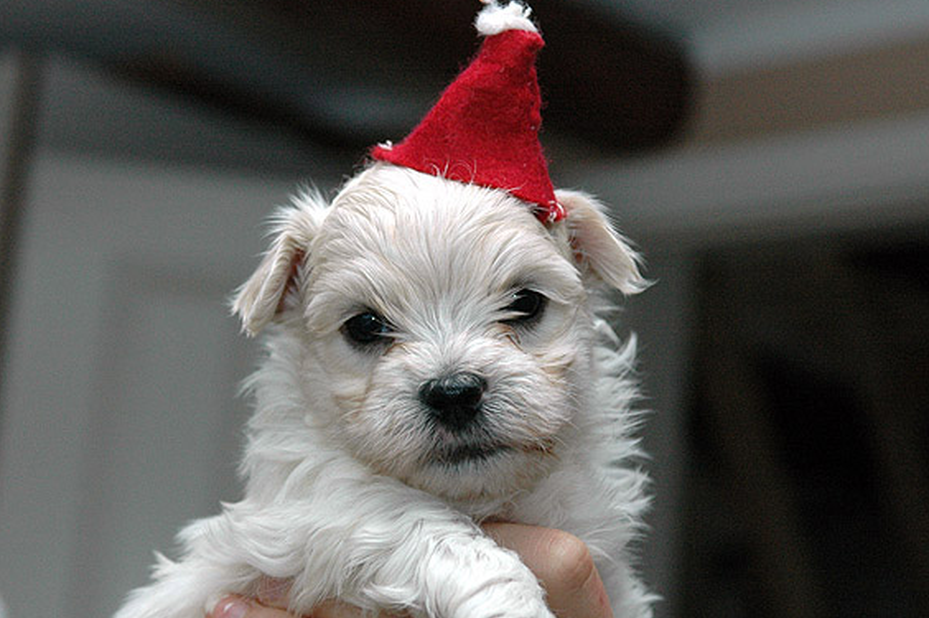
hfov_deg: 24.5
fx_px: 2140
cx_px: 438
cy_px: 317
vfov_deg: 16.4
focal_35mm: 83
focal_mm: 52
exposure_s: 1/60
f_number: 5.6
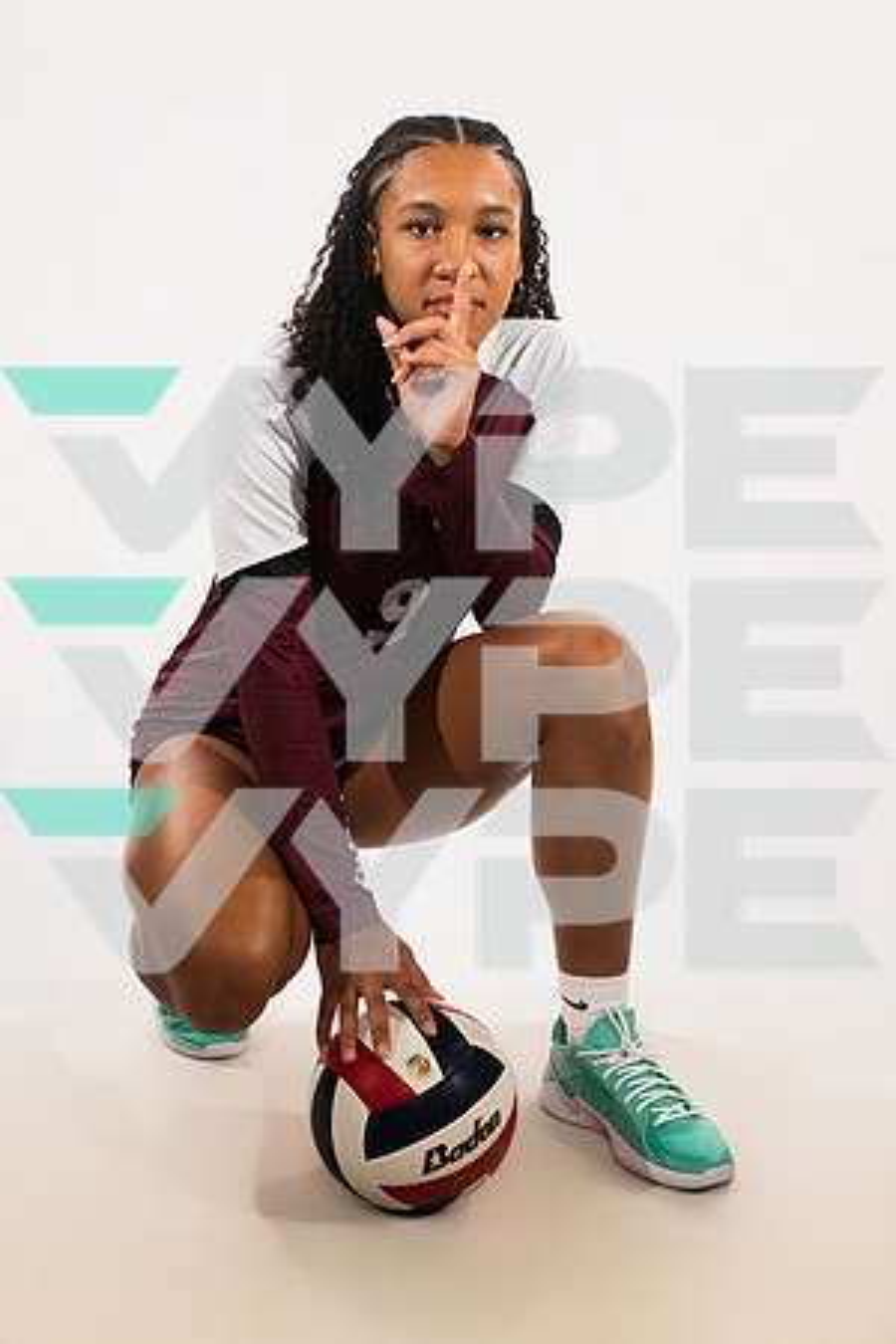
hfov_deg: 27.0
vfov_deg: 39.6
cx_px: 448
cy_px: 672
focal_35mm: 50
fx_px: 1867
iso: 500
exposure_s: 1/320
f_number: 7.1
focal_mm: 50
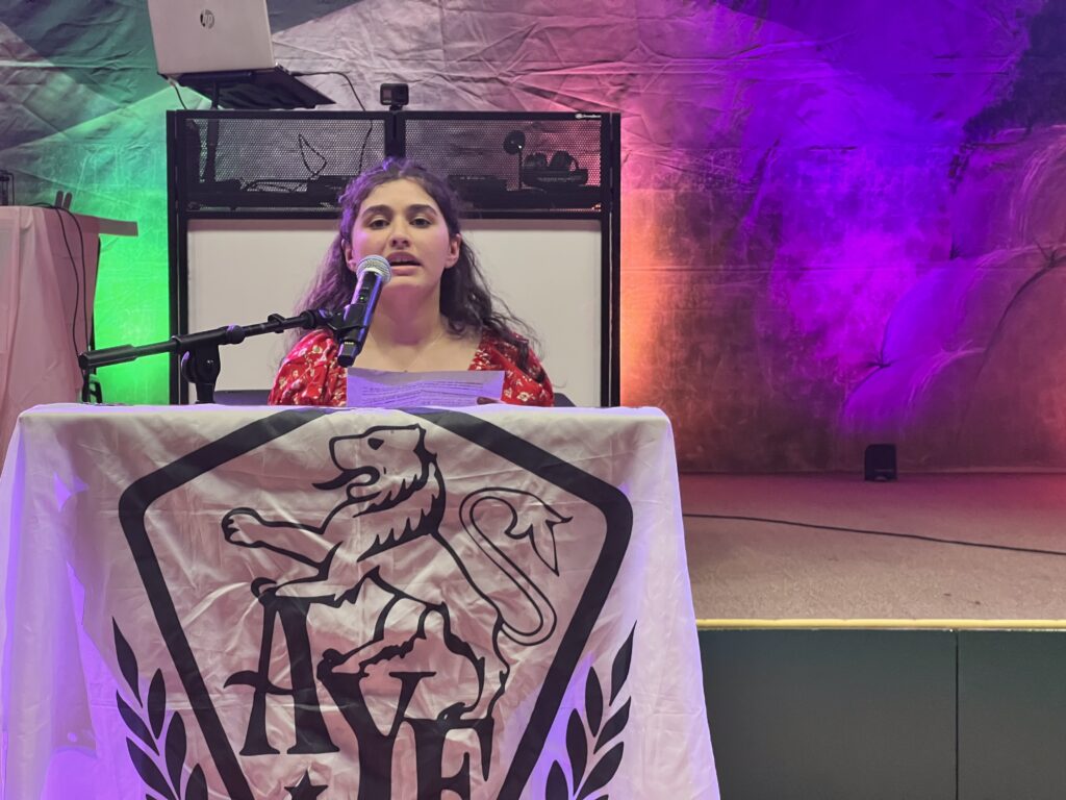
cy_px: 400
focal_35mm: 77
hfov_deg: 25.3
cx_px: 533
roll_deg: -1.0
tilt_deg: -4.6
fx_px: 2371
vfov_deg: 19.1
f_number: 2.8
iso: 800
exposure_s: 1/56
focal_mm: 9
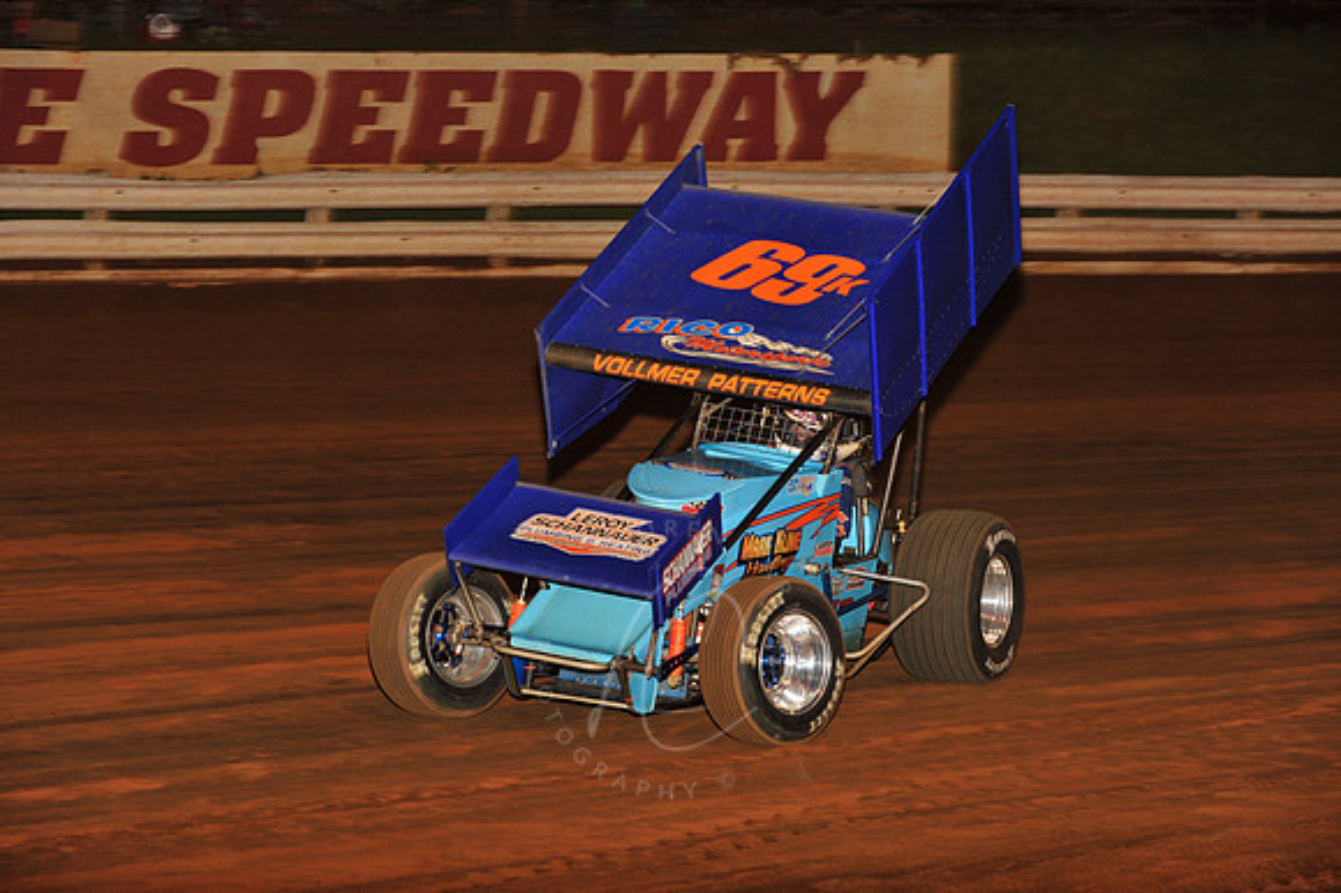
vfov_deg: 11.4
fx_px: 4467
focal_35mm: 120
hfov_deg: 17.1
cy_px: 446
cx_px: 670
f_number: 6.3
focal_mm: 120
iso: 800
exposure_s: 1/320
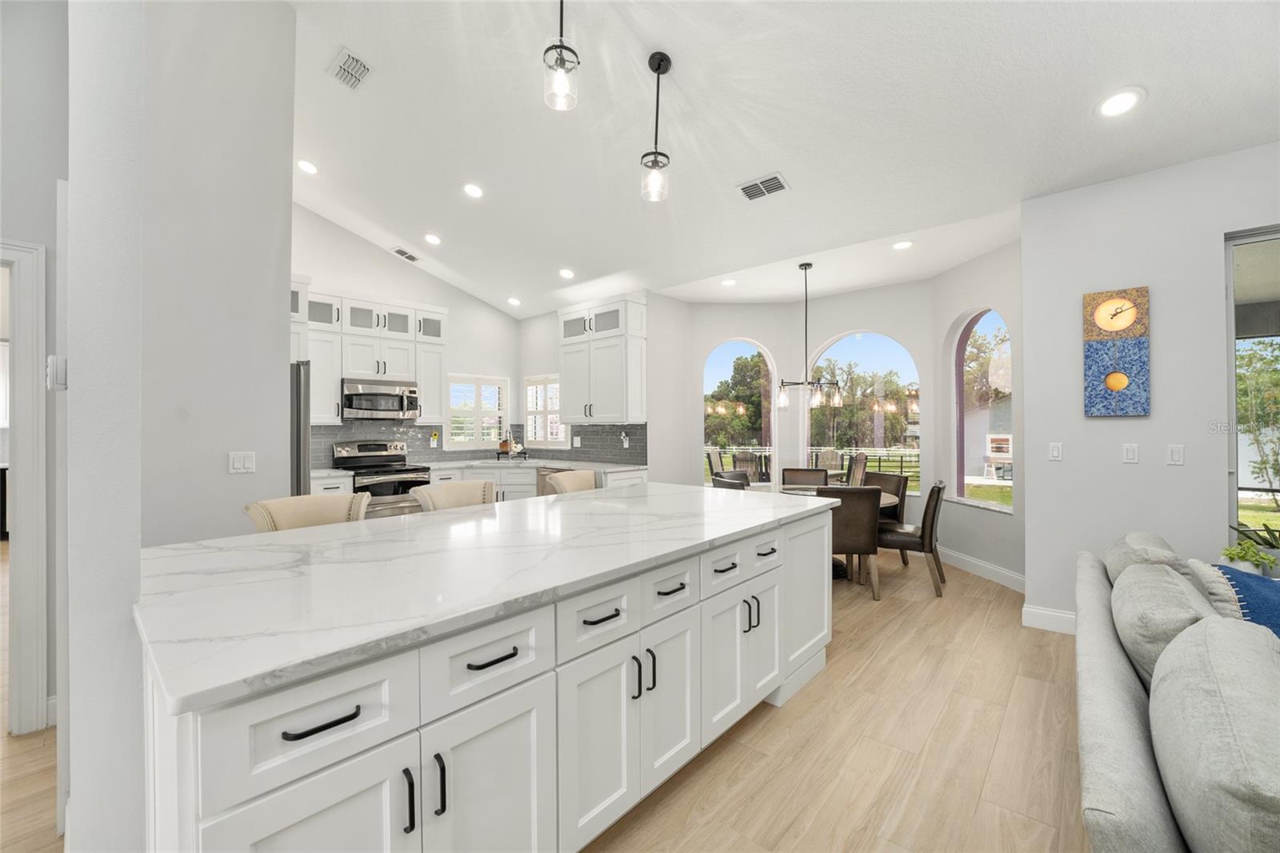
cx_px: 640
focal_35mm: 14
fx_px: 498
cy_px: 426
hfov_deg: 104.3
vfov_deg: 81.2
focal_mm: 14
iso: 320
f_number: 7.1
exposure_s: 1/13
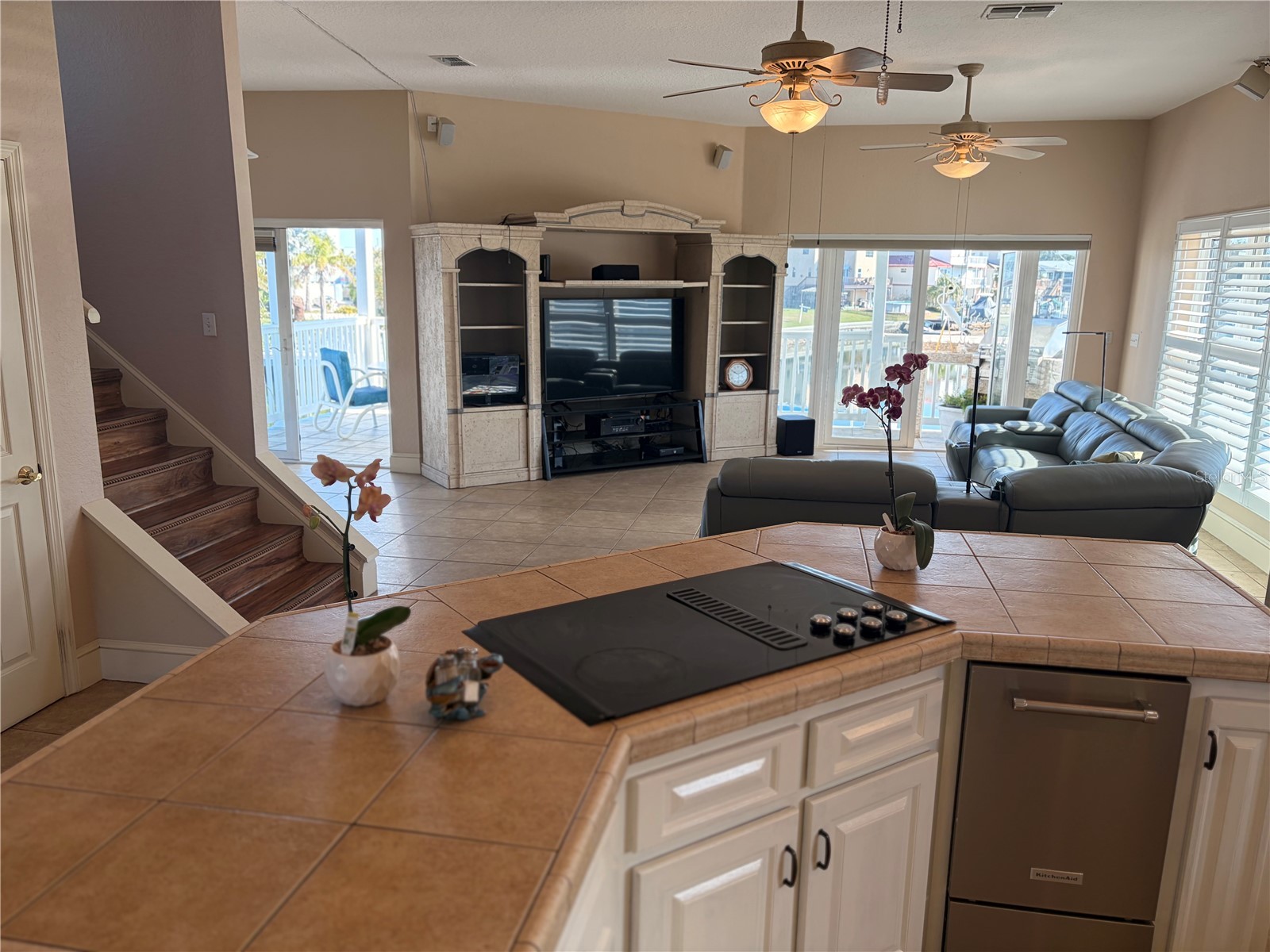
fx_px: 954
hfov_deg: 67.3
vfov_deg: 53.1
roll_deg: -1.1
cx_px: 635
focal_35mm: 26
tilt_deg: -11.4
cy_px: 476
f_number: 1.6
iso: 50
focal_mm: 5.96
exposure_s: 1/179
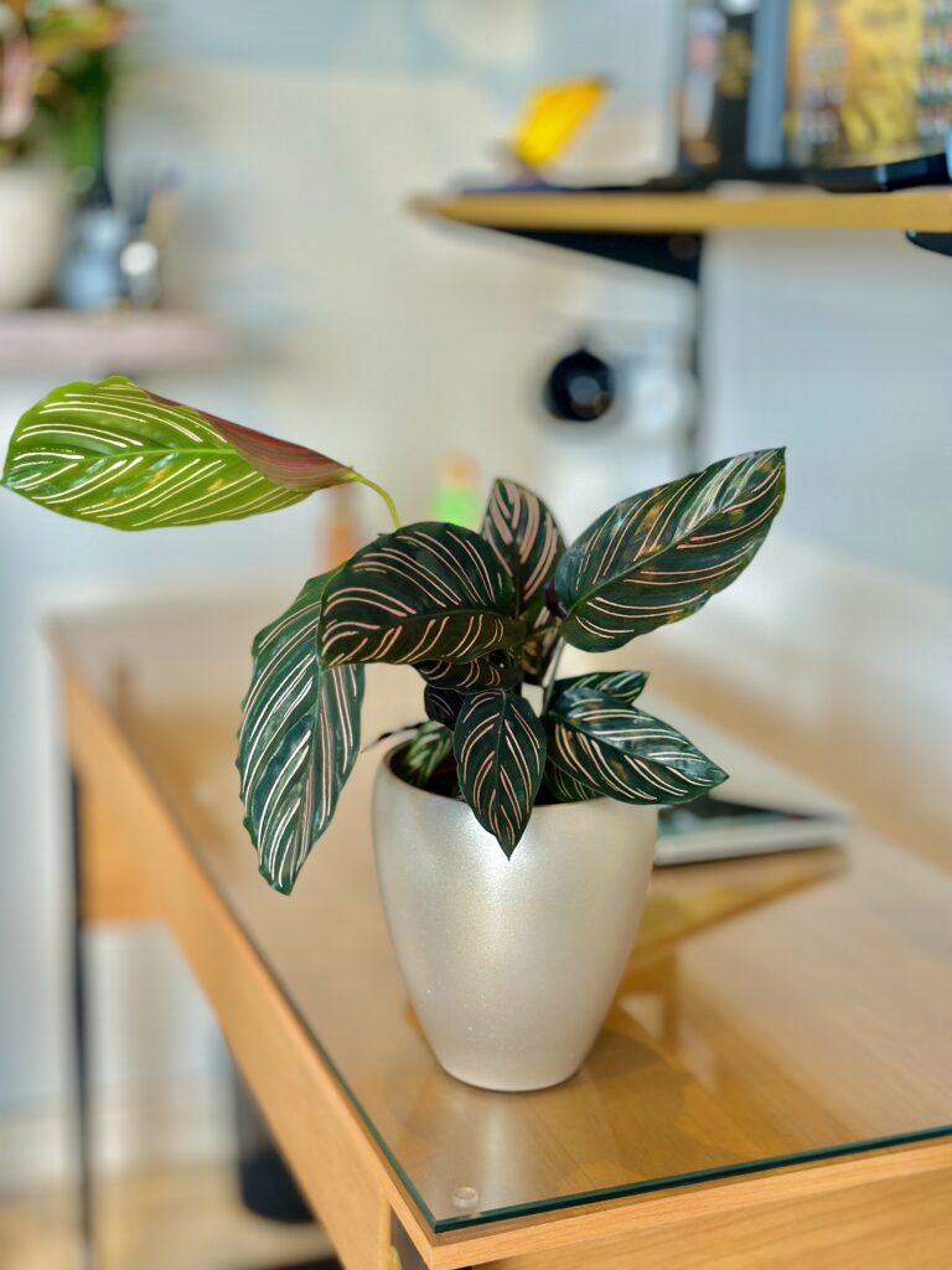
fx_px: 1760
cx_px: 476
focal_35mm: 48
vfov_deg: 39.7
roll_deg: -1.4
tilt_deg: -13.9
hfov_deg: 30.3
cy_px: 635
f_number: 1.78
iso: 160
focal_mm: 6.86
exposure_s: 1/120
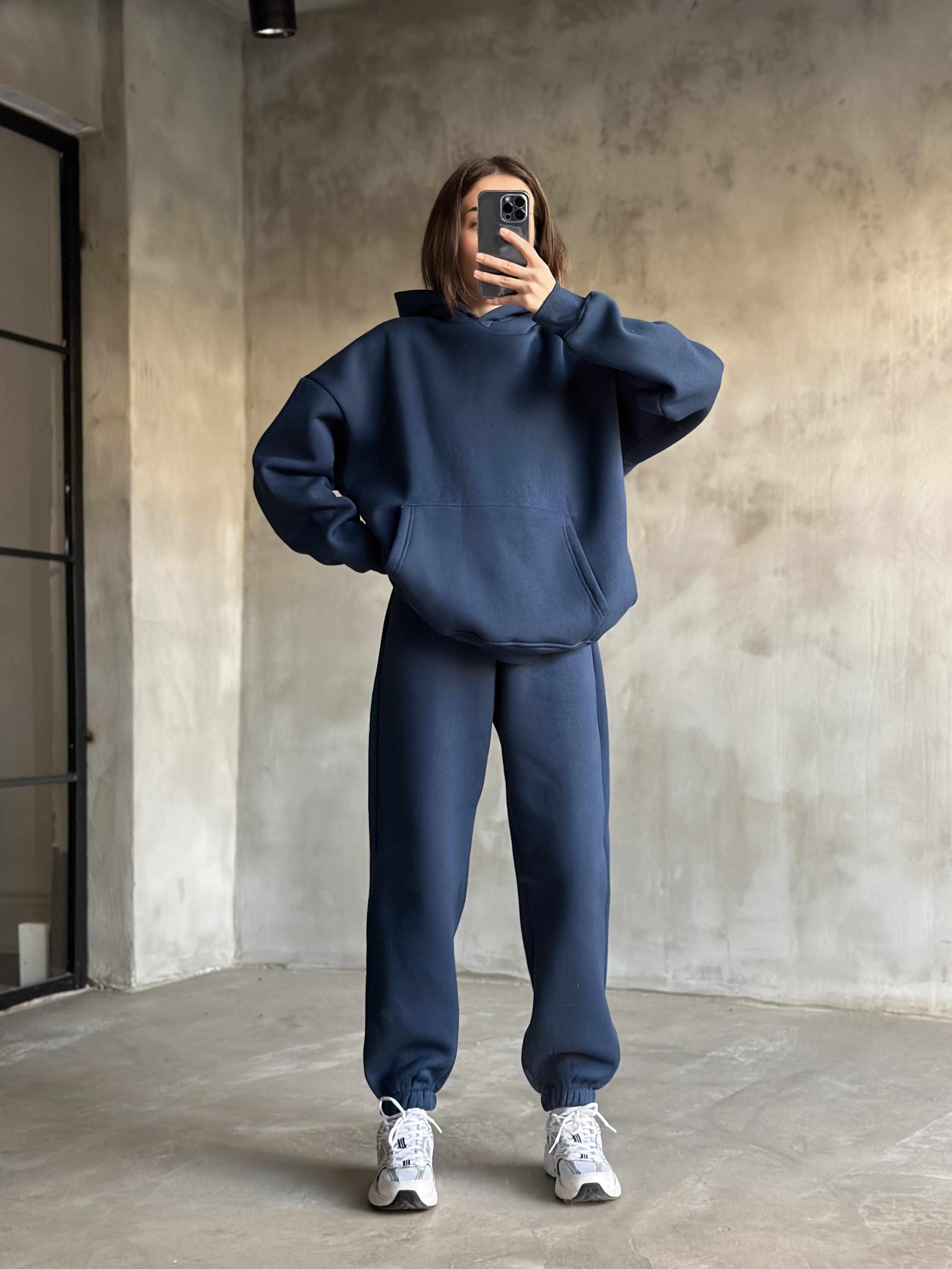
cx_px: 476
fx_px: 1760
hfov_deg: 30.3
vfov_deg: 39.7
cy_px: 634
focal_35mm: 48
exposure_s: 1/55
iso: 400
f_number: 1.78
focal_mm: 6.86
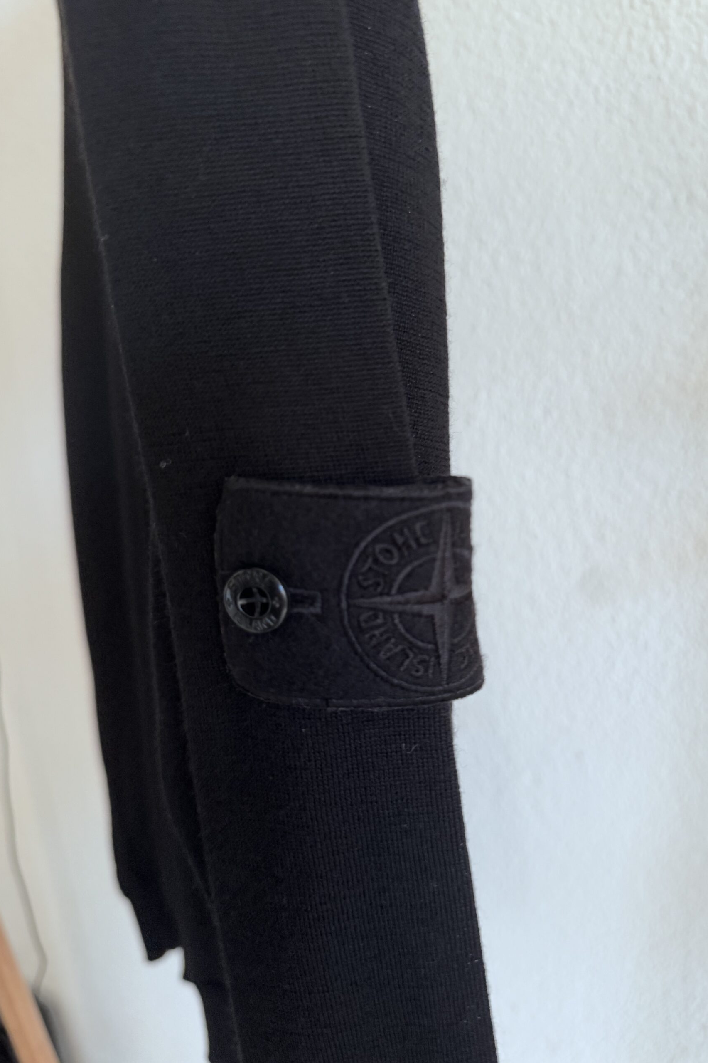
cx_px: 397
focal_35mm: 25
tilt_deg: -14.3
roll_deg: +3.3
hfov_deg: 51.2
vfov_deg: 71.5
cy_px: 531
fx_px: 737
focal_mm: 6.76
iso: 200
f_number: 1.78
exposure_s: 1/107
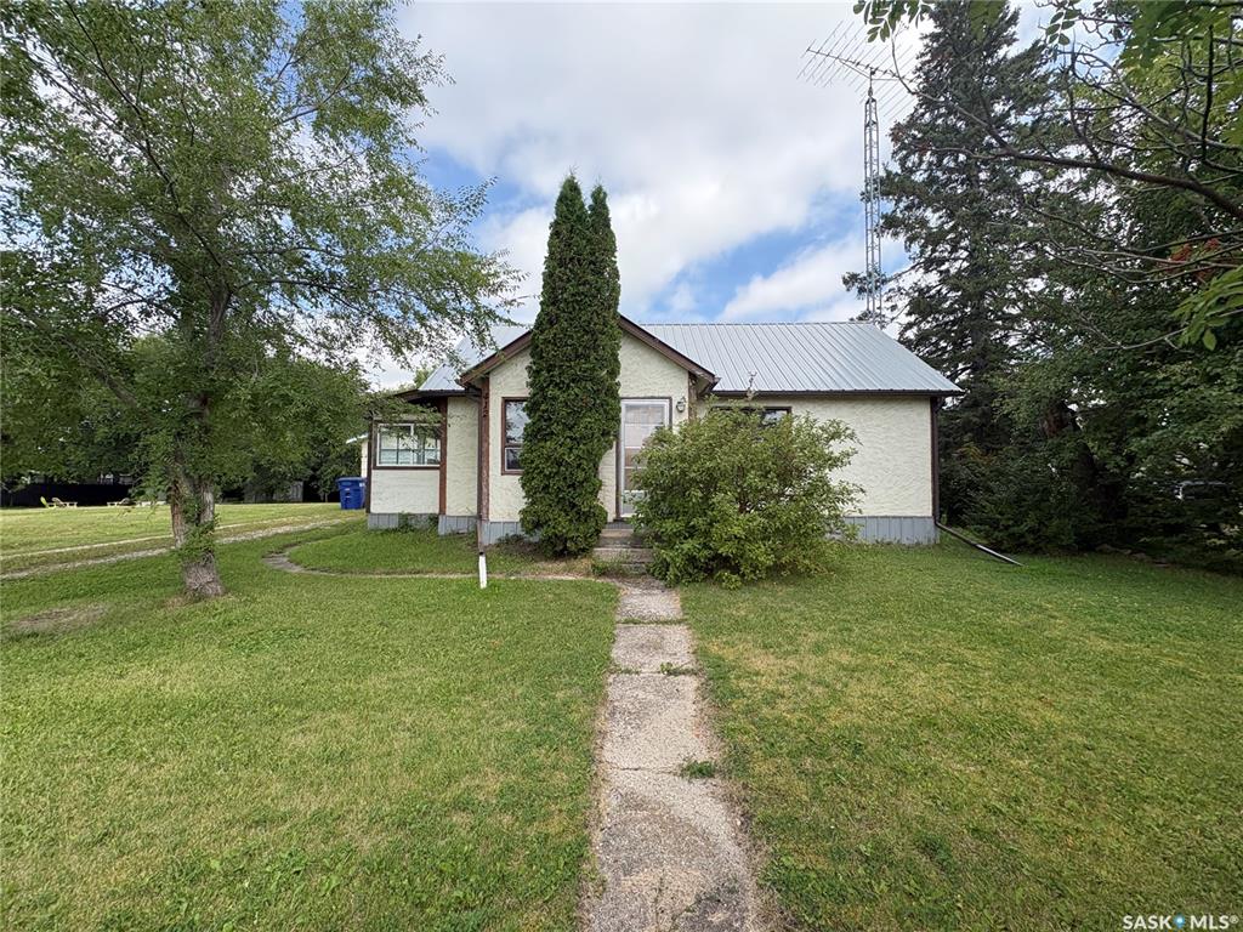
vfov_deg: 85.7
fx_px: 503
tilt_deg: +3.1
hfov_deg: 102.1
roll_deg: -0.2
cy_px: 466
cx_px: 622
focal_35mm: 14
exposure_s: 1/868
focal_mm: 2.22
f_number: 2.2
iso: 50
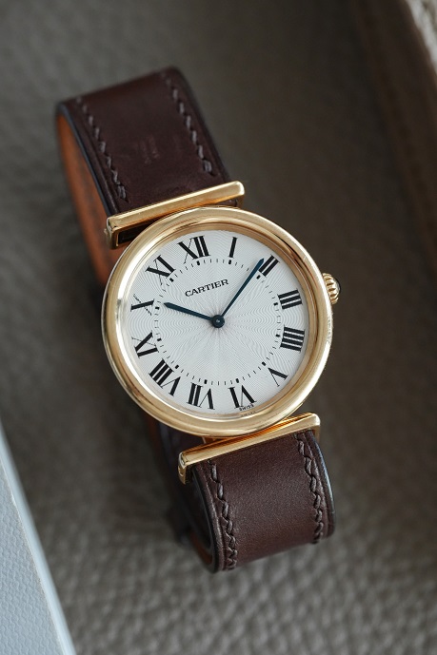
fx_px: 1913
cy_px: 328
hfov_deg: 13.0
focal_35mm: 105
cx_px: 218
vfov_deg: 19.5
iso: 5000
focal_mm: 105
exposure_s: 1/250
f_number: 5.6
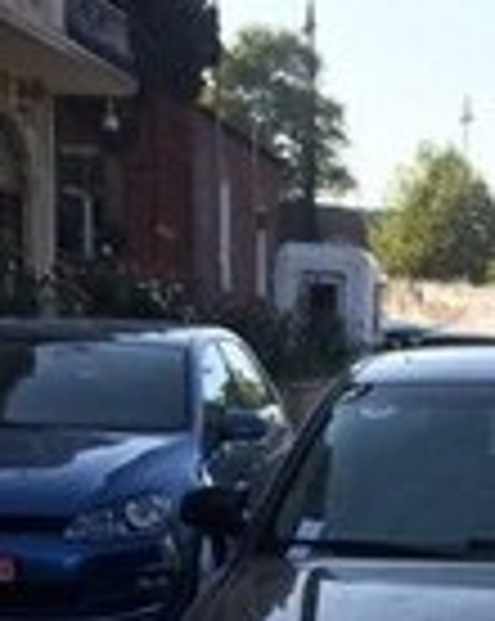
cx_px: 576
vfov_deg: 17.4
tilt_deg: -15.0
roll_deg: -1.9
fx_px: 1872
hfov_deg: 14.6
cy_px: 850
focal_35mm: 102
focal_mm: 4.15
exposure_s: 1/1001
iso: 32
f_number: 2.2
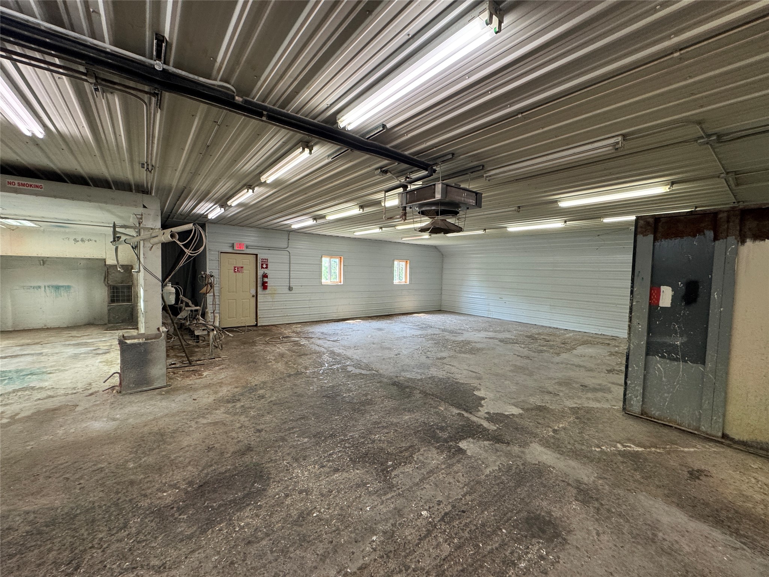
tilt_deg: -3.8
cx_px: 384
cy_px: 288
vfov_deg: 85.7
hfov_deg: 102.1
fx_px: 311
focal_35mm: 14
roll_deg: -1.7
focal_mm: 2.22
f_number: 2.2
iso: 160
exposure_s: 1/61
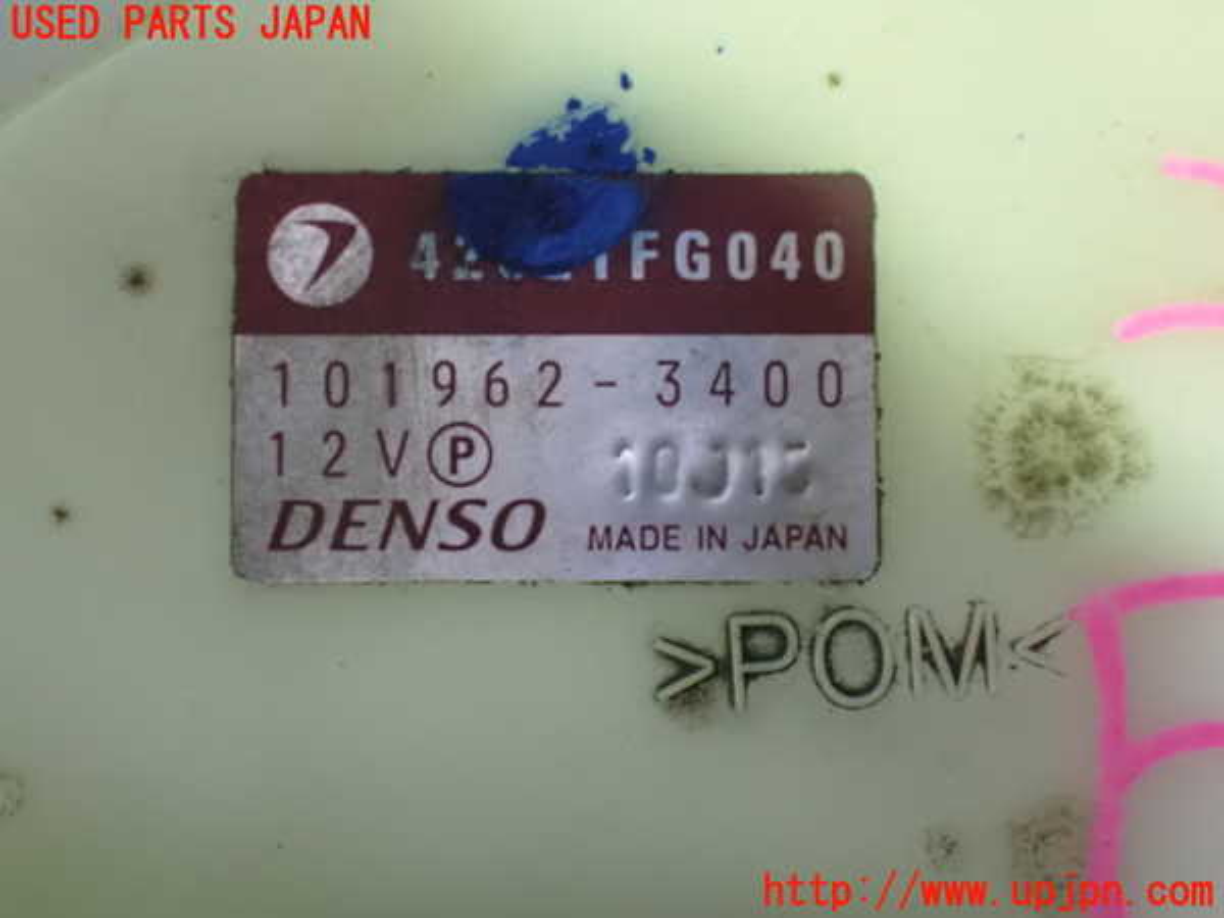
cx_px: 612
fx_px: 2369
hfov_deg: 29.0
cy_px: 459
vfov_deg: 21.9
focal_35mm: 67
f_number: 3.8
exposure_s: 1/25
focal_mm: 11.88
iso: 1600
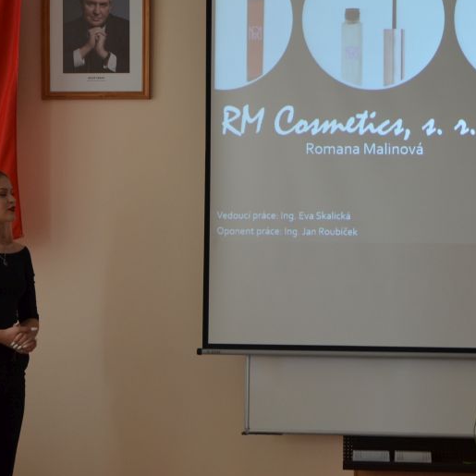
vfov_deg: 19.5
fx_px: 1385
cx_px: 235
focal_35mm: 89
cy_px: 196
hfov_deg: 19.5
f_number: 4.2
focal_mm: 30
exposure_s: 1/60
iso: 450
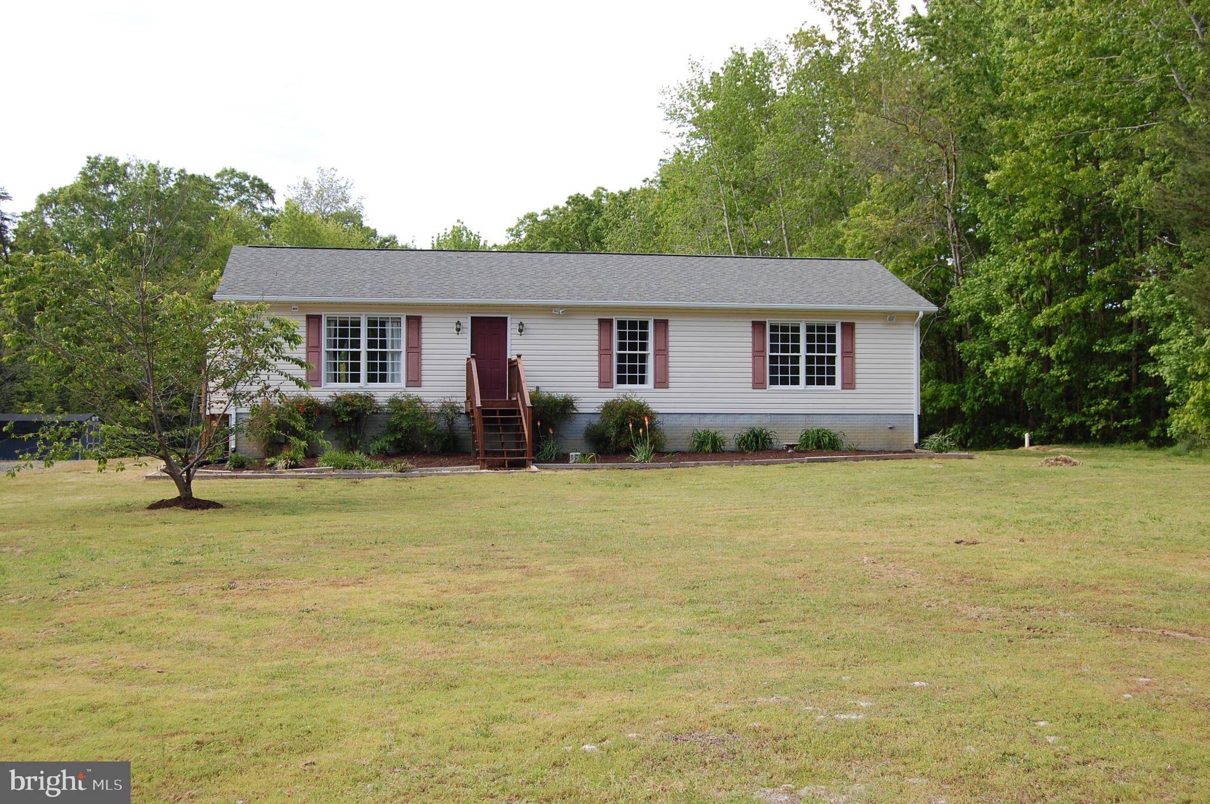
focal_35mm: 39
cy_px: 402
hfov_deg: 49.6
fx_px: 1309
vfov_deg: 34.1
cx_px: 605
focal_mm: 26
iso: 200
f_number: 8
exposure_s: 1/250
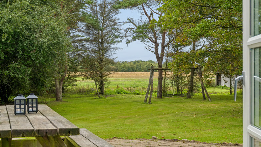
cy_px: 69
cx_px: 131
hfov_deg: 34.9
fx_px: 415
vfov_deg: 20.1
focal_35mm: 60
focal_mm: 38
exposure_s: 1/100
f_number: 8
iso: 200
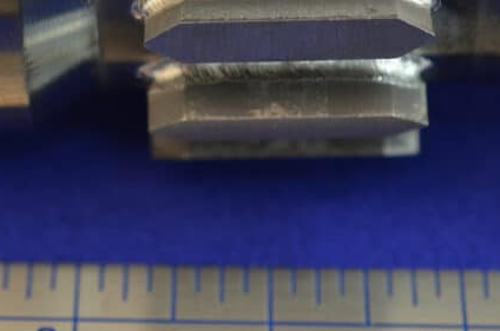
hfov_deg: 14.2
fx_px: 2010
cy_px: 32
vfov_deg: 9.4
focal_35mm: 145
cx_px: 175
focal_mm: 40
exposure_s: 1/60
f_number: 5.6
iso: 500
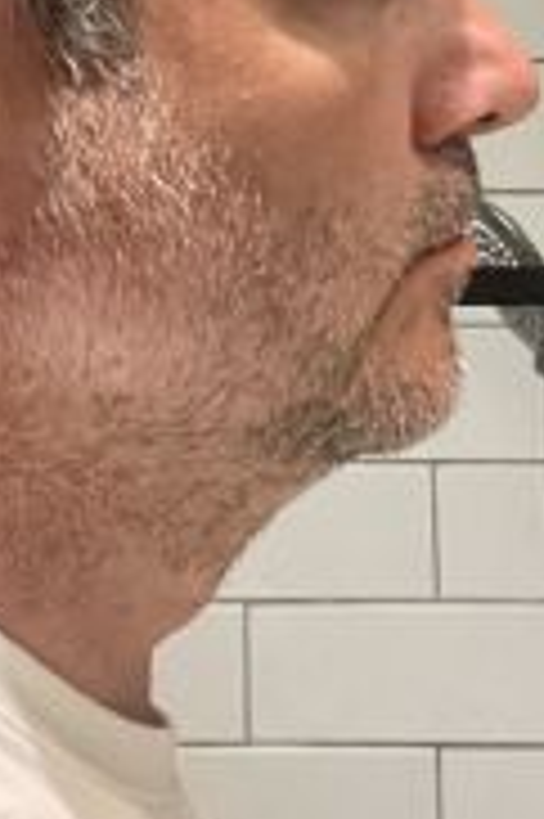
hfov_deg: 13.2
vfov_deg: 18.3
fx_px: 2339
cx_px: 121
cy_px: -279
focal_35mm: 103
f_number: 2.2
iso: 320
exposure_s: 1/50
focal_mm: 2.71
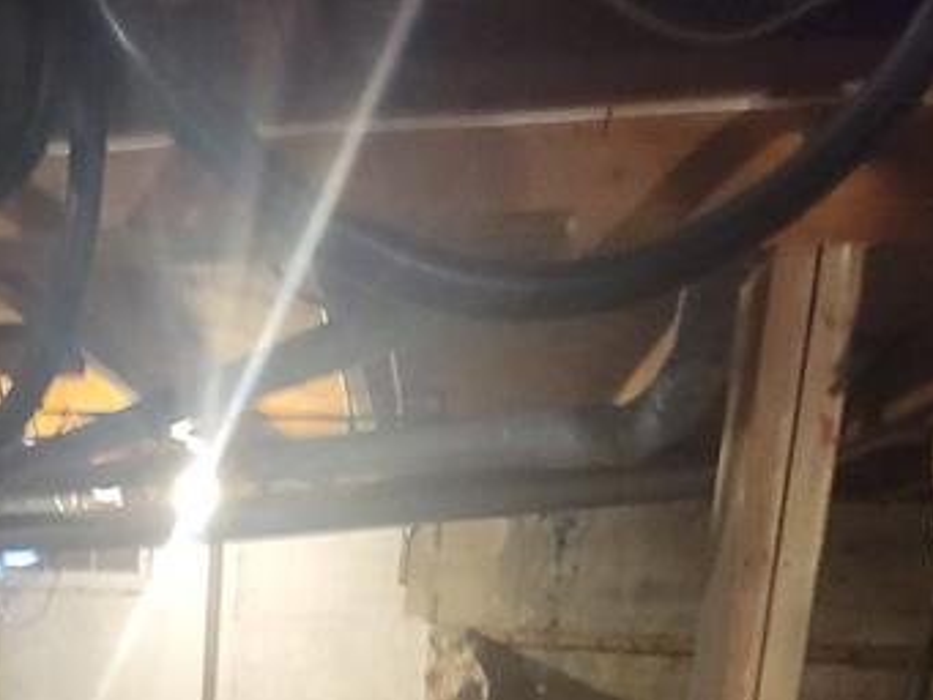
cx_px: 153
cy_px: 894
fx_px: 1052
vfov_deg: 29.9
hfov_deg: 44.8
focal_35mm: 39
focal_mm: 2.2
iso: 1000
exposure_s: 1/24
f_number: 2.2
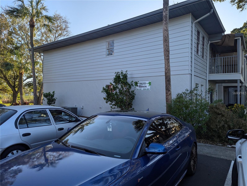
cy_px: 93
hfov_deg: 71.5
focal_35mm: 24
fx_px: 171
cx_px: 124
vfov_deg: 56.9
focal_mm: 6.81
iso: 23
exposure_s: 1/529
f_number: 1.85
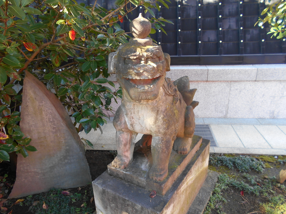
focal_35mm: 26
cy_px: 107
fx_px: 215
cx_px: 143
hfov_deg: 67.3
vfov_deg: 53.1
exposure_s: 1/30
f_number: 3.2
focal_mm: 4.6
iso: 100
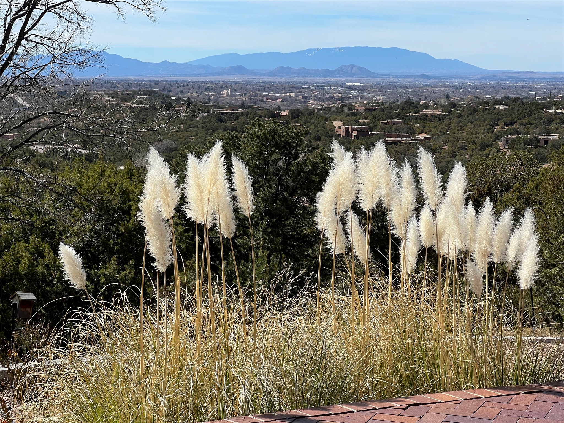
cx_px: 282
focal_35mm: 77
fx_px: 1255
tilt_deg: -7.2
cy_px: 212
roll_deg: +0.1
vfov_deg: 19.1
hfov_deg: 25.3
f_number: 2.8
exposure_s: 1/763
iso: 32
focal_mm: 9
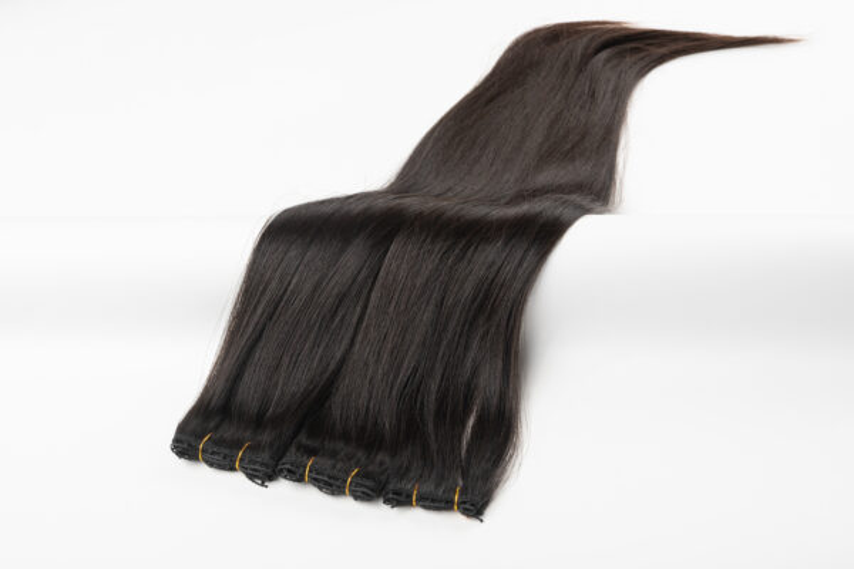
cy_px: 284
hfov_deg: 41.1
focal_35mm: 48
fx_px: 1139
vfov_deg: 28.1
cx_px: 427
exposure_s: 1/125
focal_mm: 48
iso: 200
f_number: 11
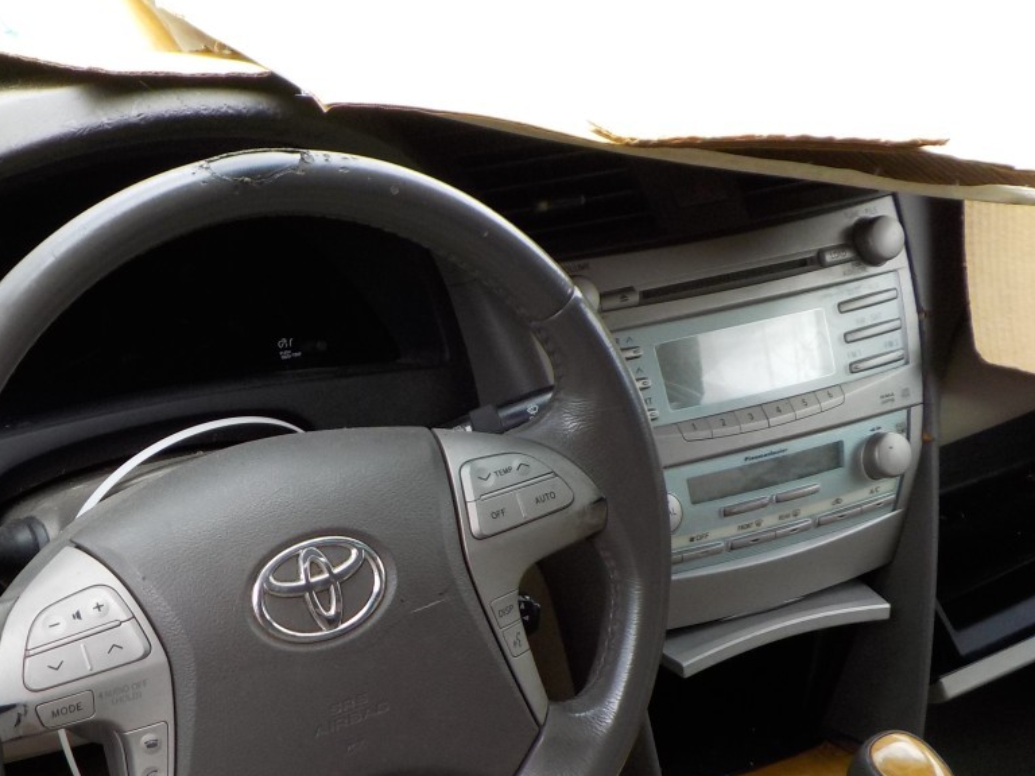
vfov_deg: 28.9
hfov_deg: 36.9
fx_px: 1495
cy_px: 509
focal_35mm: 50
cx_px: 206
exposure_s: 1/125
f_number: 3.3
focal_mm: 4.1
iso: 125
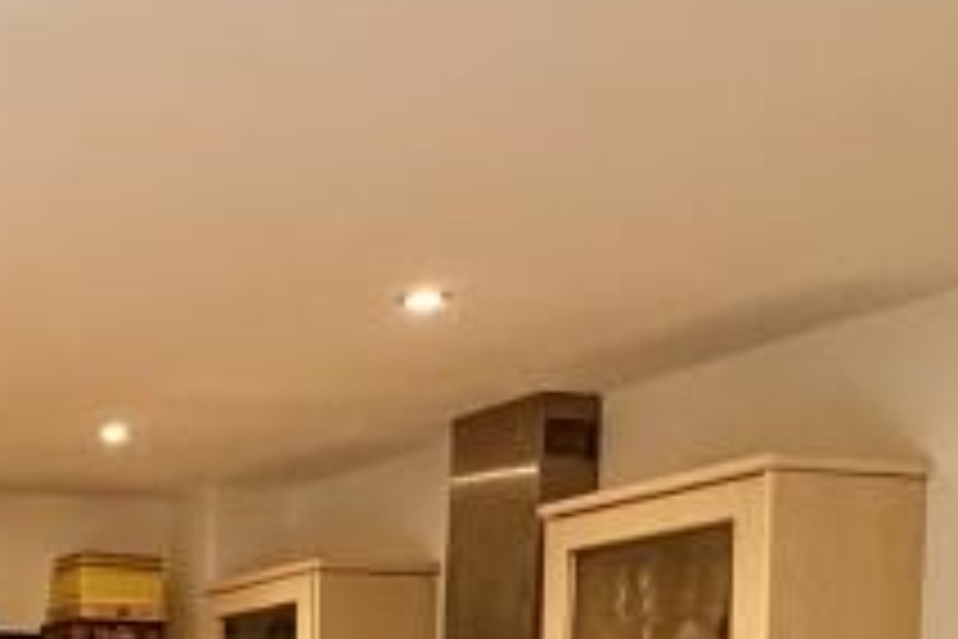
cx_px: -207
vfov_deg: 17.6
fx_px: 1863
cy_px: 940
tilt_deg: -4.6
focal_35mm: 70
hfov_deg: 25.7
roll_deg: -0.1
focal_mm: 2.22
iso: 250
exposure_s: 1/50
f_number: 2.2
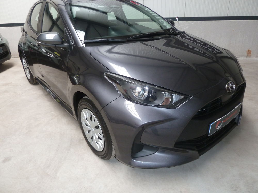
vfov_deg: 54.9
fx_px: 186
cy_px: 96
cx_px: 129
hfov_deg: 69.4
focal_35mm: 25
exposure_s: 1/30
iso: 200
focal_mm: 4.1
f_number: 3.3
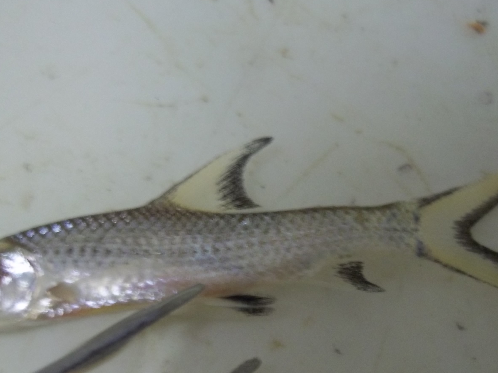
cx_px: 222
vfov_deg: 23.9
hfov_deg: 31.7
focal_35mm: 61
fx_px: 877
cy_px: 243
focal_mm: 6.5
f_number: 3.1
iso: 160
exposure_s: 1/15
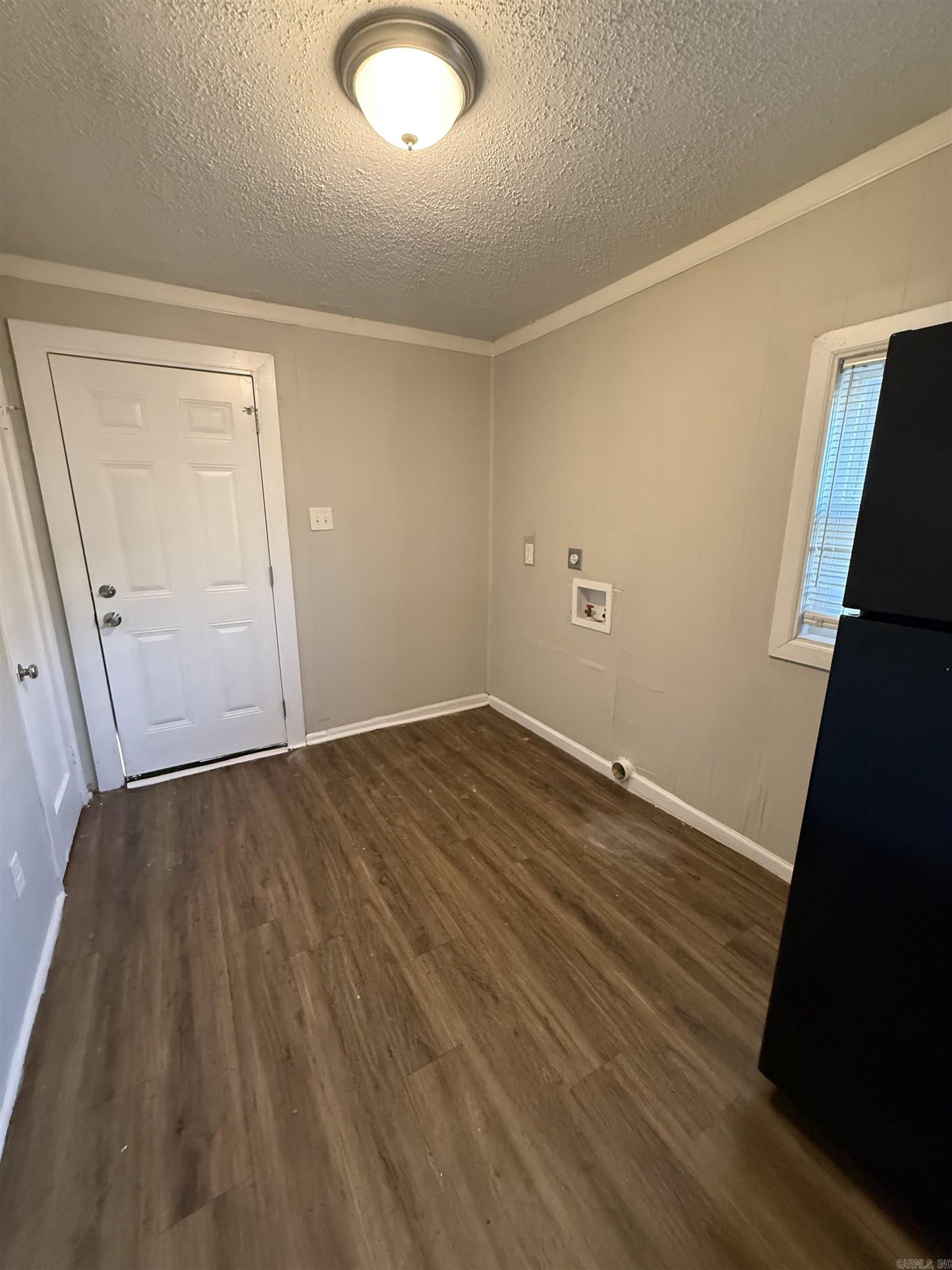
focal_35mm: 14
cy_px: 635
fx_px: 513
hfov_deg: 85.7
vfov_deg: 102.1
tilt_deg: -14.1
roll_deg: +0.2
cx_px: 476
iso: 640
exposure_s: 1/60
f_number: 2.2
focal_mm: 2.22
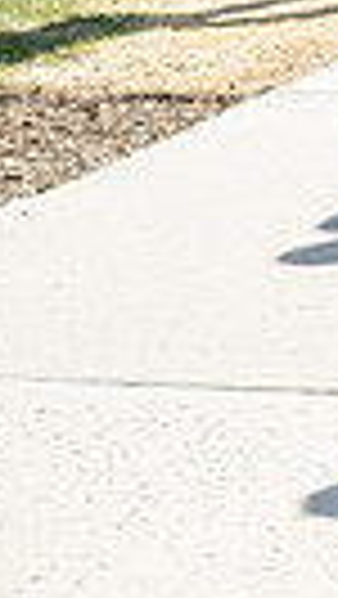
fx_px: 3483
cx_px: 1064
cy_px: -205
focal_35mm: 219
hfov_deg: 5.2
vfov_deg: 9.6
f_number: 4
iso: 100
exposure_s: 1/500
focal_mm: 48
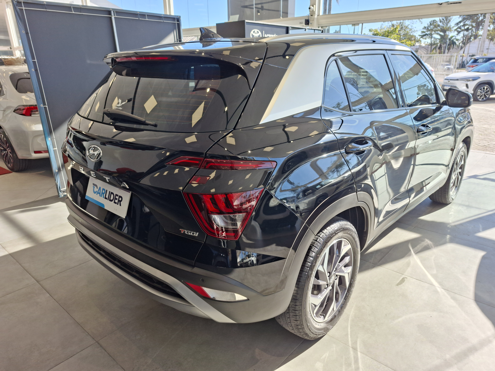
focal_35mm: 23
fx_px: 329
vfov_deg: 58.9
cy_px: 186
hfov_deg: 73.9
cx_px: 248
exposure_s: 1/207
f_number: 1.8
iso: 50
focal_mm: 5.54
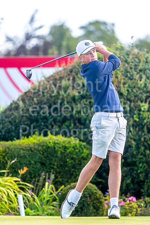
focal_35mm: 450
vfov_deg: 4.6
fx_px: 2812
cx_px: 75
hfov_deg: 3.1
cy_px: 112
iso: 320
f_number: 4
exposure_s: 1/800
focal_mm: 300
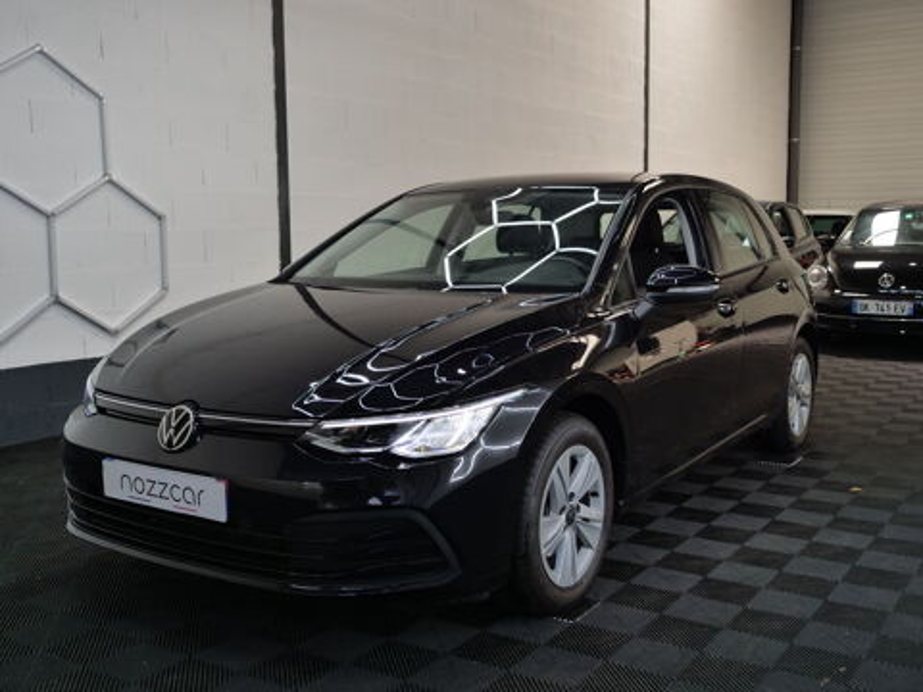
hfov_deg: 49.0
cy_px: 346
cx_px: 462
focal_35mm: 38
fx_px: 1013
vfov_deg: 37.7
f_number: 3.2
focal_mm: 19
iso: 250
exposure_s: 1/60
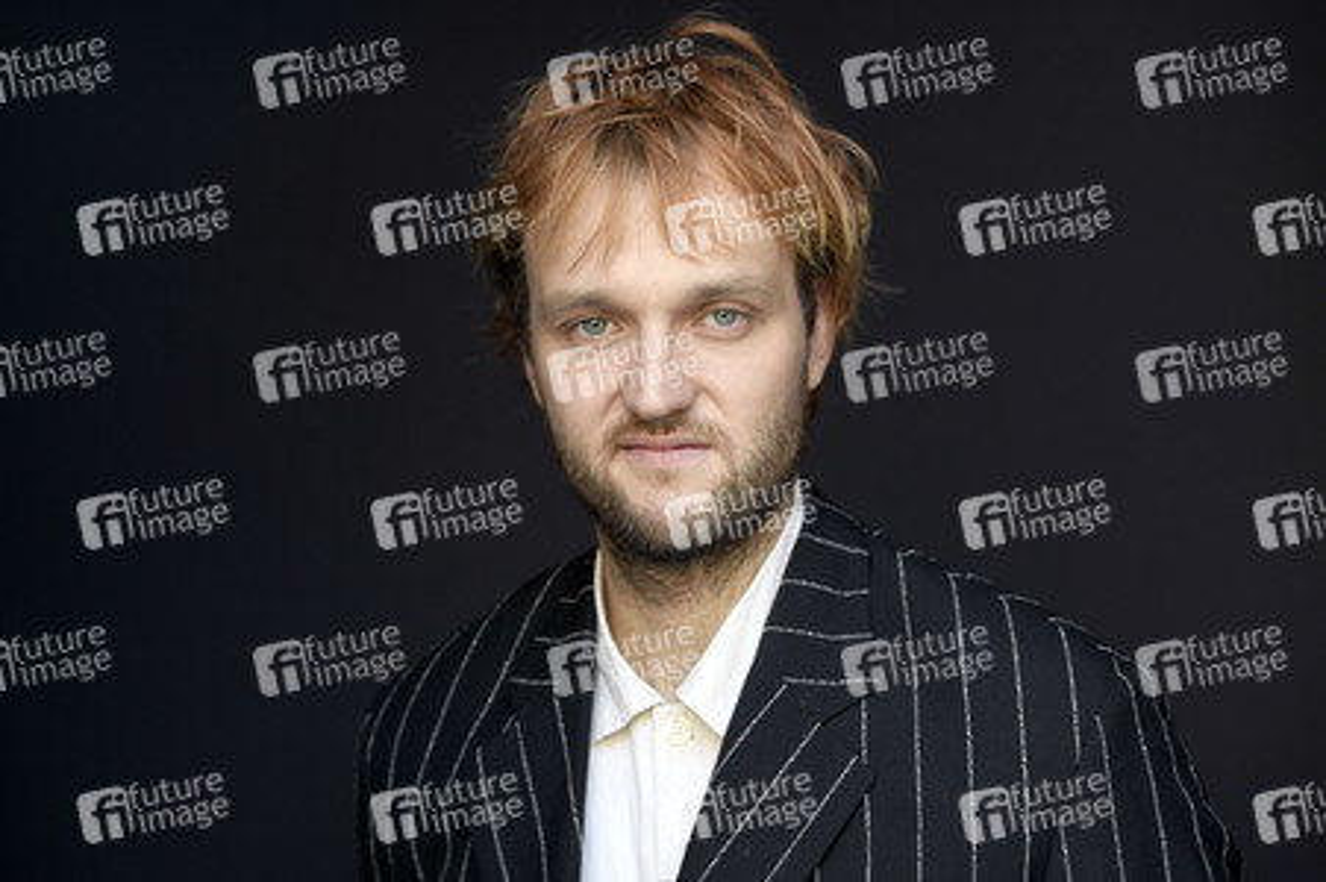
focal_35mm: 90
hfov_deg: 22.6
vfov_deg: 15.2
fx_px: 3312
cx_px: 663
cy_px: 441
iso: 800
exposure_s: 1/320
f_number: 5
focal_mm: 90
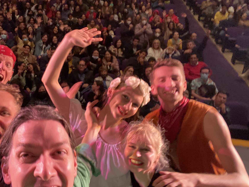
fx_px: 252
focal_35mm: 35
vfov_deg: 40.7
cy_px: 88
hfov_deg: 50.9
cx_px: 69
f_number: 2.2
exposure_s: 1/30
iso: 400
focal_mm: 2.71
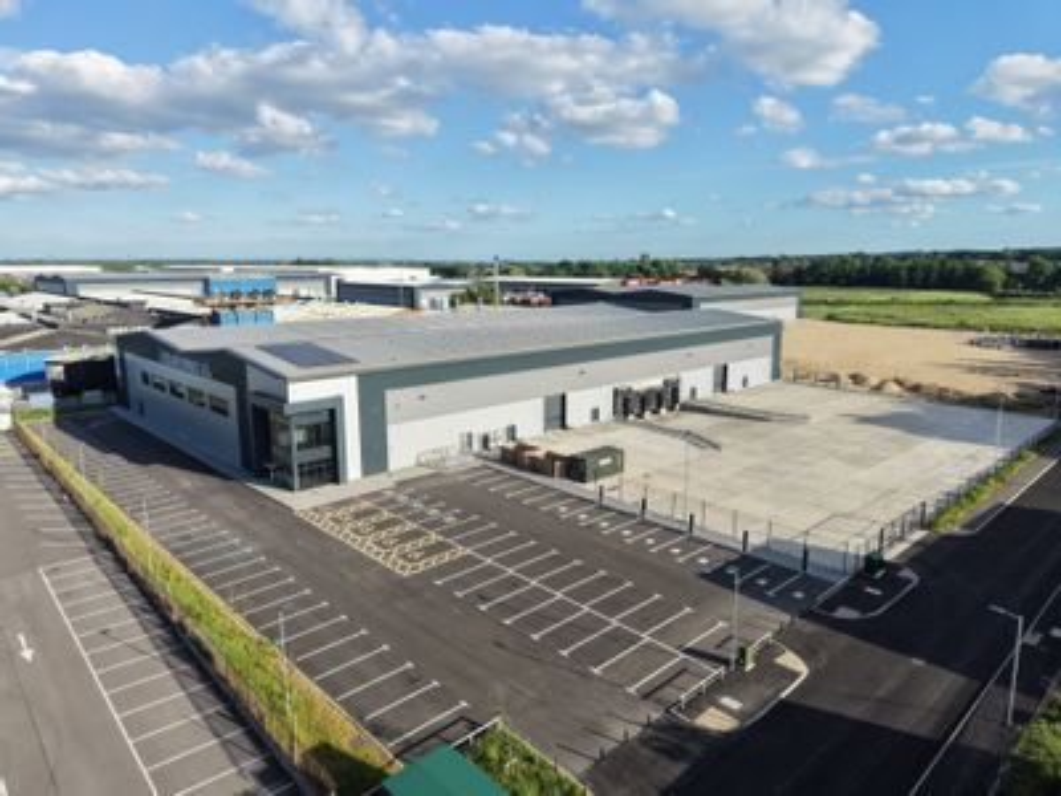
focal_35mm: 24
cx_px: 530
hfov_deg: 71.6
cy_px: 398
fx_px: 736
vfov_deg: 56.8
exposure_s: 1/3200
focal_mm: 8.67
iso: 230
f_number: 1.8
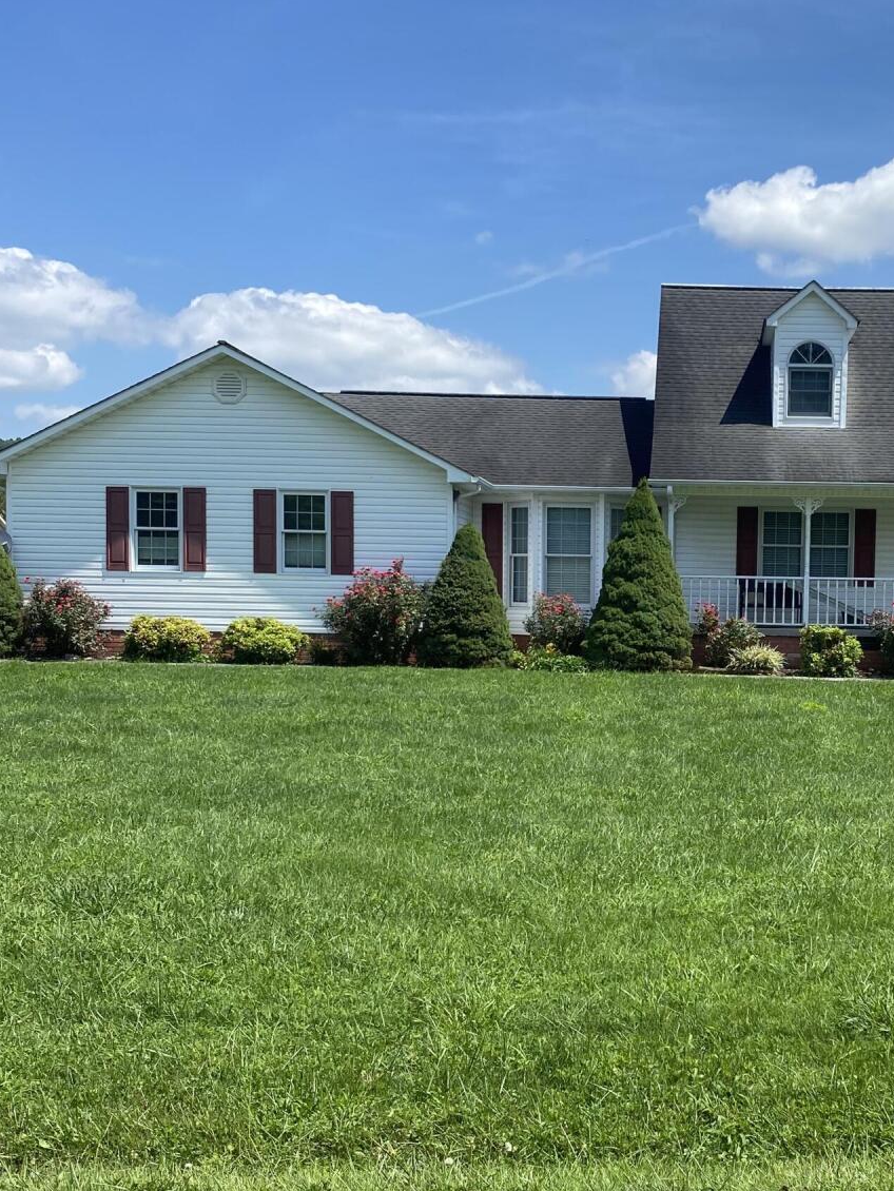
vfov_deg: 41.1
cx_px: 701
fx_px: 1583
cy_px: 696
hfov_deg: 30.8
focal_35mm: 46
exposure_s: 1/2625
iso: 32
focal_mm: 4.25
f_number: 1.8
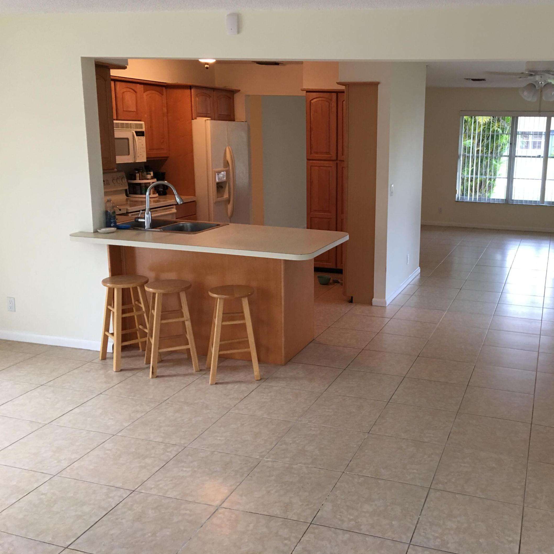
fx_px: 634
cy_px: 274
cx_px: 377
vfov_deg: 47.2
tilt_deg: -11.4
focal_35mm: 35
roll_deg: -0.8
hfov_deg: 46.3
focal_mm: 4.15
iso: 50
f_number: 2.2
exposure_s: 1/15
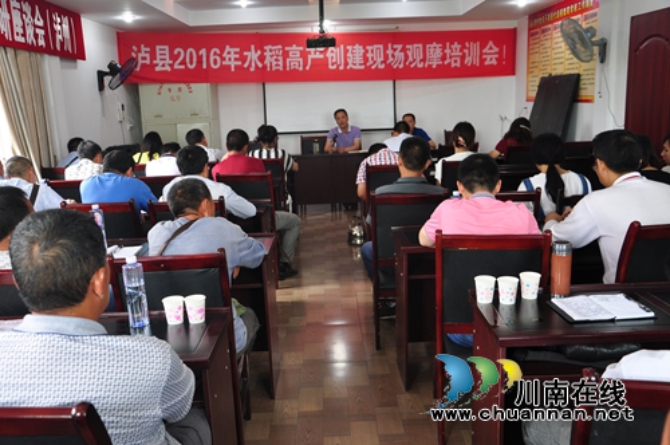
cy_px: 222
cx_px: 335
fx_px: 613
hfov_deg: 57.3
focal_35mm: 33
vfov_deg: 39.9
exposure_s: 1/30
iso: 250
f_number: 3.8
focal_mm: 22
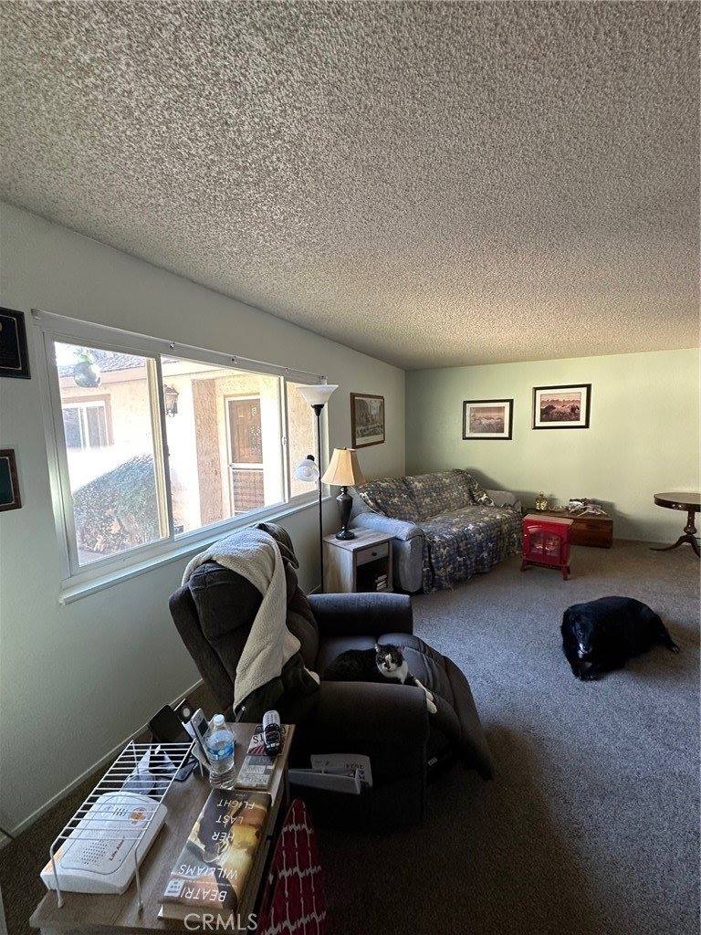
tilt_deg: -6.3
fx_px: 378
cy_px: 468
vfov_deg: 102.1
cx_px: 350
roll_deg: +2.1
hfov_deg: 85.7
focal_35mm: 14
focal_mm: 2.22
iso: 320
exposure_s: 1/80
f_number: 2.2
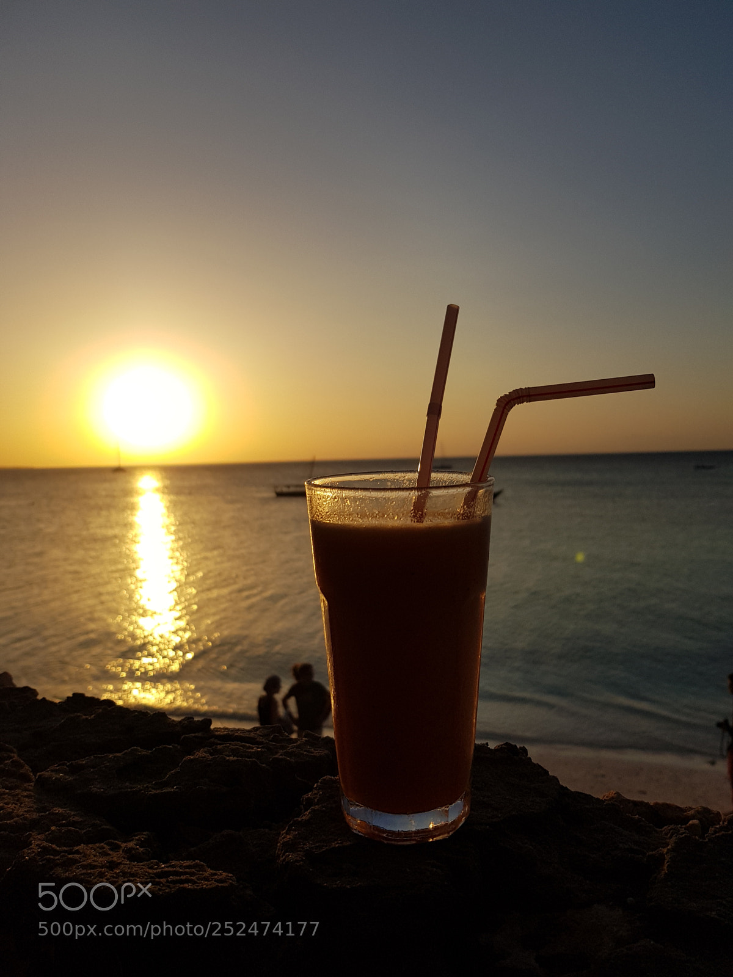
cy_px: 488
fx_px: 734
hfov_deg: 53.1
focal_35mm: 26
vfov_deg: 67.3
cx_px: 366
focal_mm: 4.2
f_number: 1.7
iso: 40
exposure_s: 1/4544
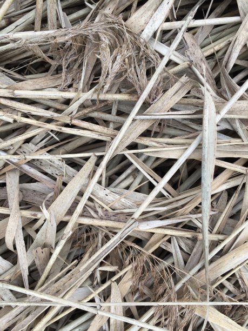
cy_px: 166
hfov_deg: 48.2
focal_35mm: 29
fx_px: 277
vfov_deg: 61.7
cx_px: 124
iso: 32
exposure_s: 1/127
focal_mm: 4.15
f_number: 2.2
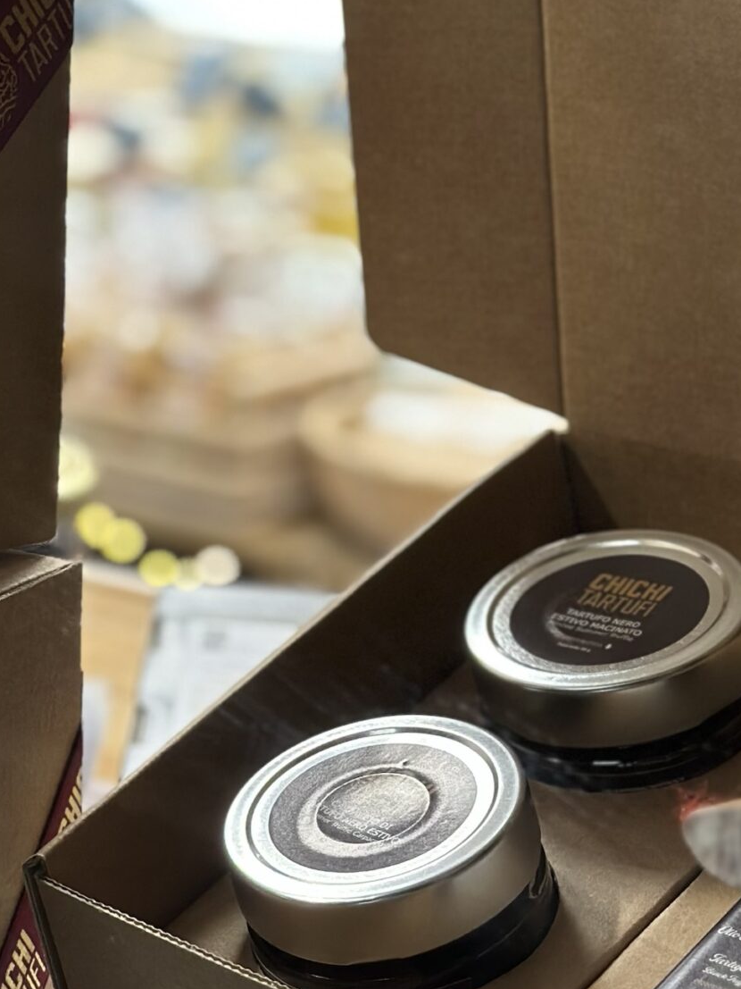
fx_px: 3169
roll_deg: -2.3
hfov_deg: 13.2
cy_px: 325
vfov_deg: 17.7
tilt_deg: -13.1
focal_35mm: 111
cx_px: 52
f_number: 1.78
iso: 125
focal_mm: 6.86
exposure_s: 1/50
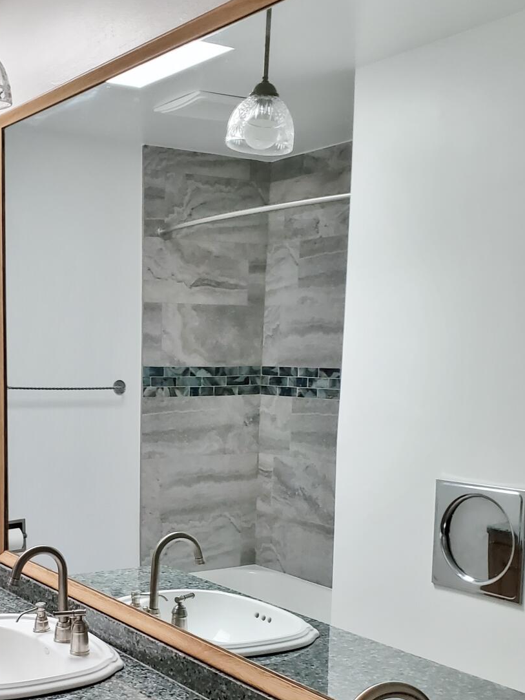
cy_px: 498
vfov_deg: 38.9
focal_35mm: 48
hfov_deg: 29.9
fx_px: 970
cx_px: 145
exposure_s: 1/60
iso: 200
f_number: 2.4
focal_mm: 4.3
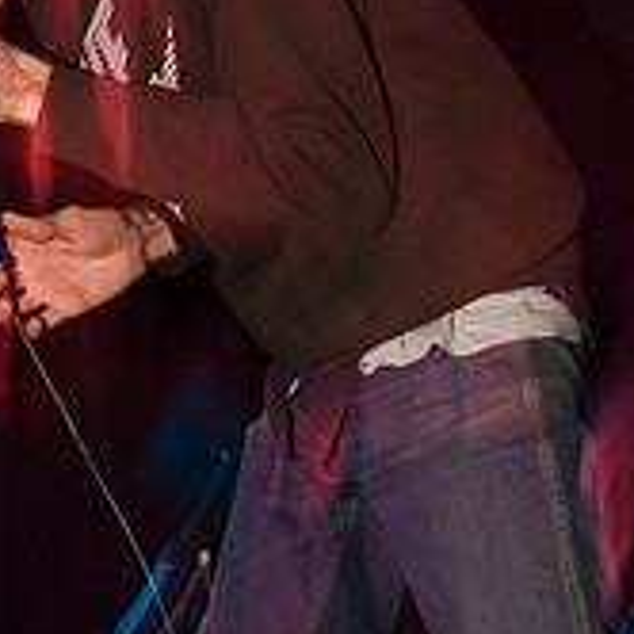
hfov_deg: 25.0
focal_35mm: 69
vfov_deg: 24.5
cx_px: 288
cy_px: 107
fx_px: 1430
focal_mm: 20
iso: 800
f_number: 2.8
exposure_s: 1/15
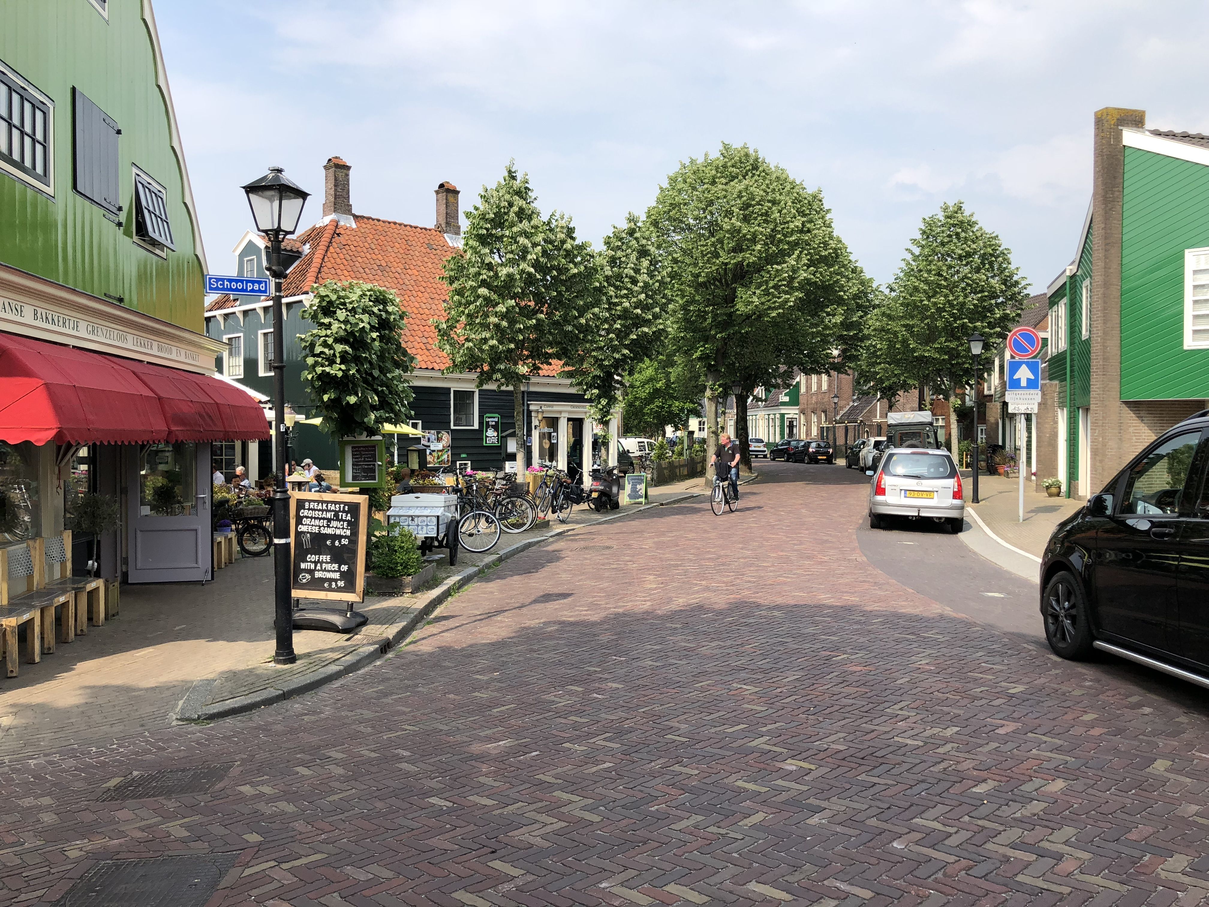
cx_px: 604
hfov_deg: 63.4
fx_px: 978
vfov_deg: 49.7
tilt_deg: -1.2
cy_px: 454
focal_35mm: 28
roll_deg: +0.7
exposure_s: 1/1297
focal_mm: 4
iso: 20
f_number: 1.8
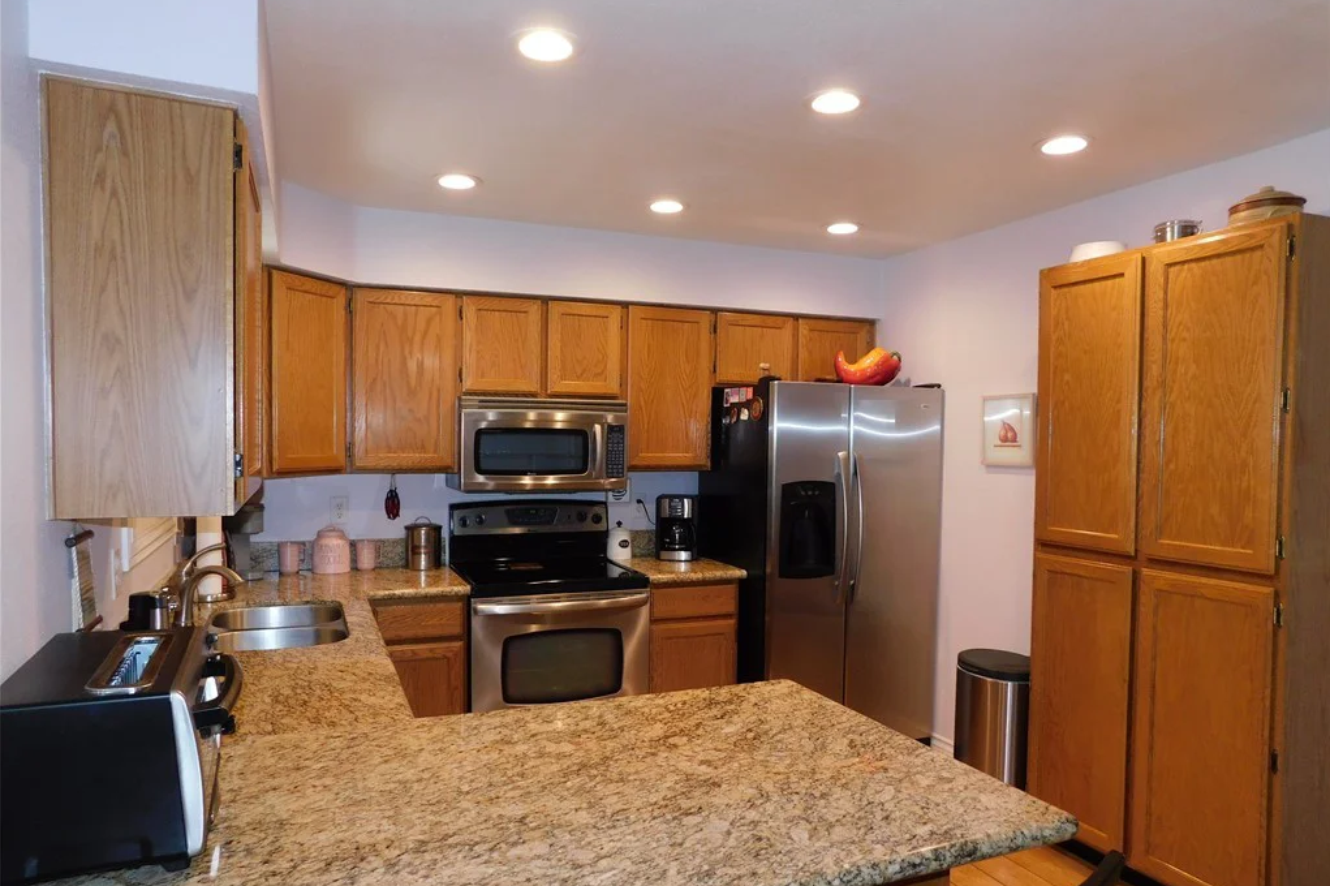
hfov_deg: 73.8
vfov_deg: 53.1
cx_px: 666
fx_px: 886
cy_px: 476
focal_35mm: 24
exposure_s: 1/30
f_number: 3
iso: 200
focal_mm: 4
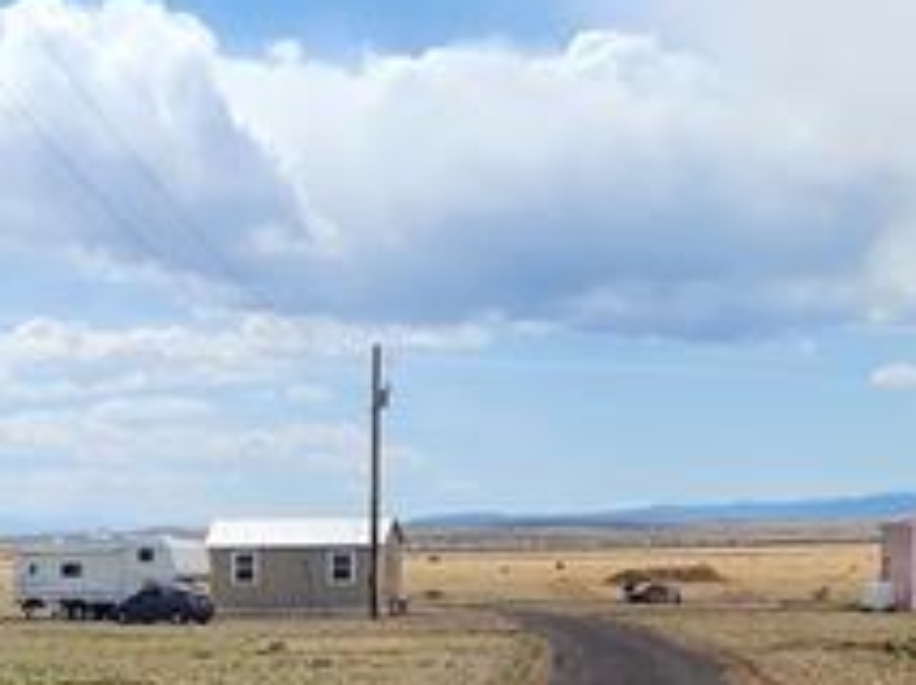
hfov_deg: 17.5
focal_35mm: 110
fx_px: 2908
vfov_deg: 13.0
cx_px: 0
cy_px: 867
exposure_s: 1/1780
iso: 12
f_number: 1.8
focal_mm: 6.4
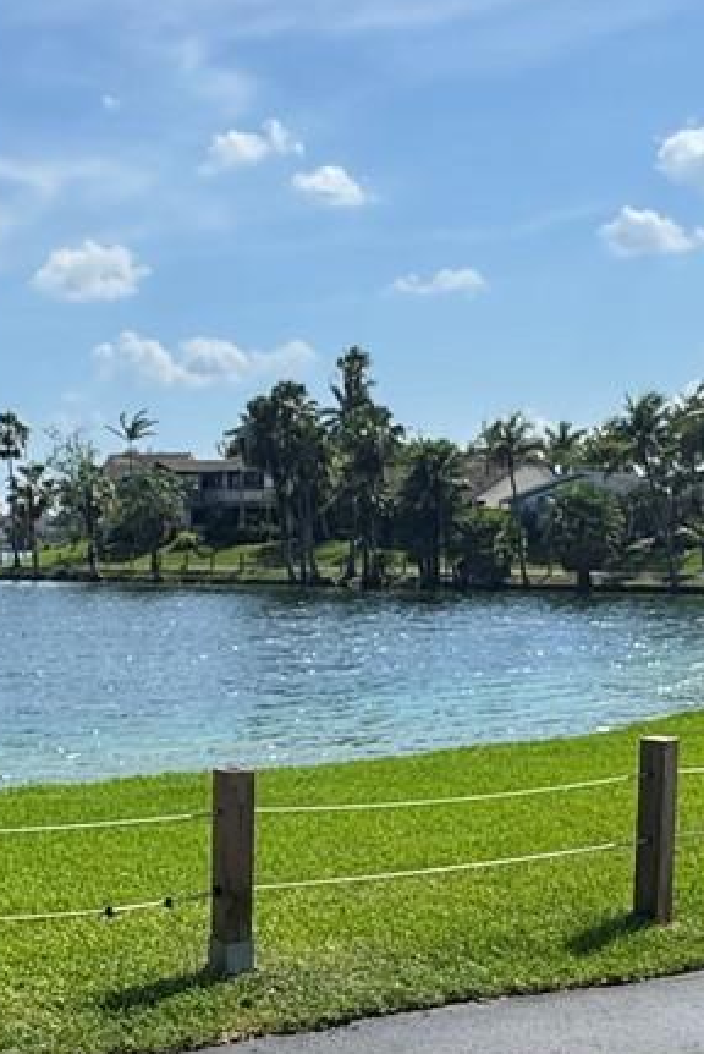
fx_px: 1581
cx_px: -76
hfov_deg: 23.5
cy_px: 714
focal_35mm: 54
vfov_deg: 36.4
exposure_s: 1/2584
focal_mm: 2.22
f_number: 2.2
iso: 50
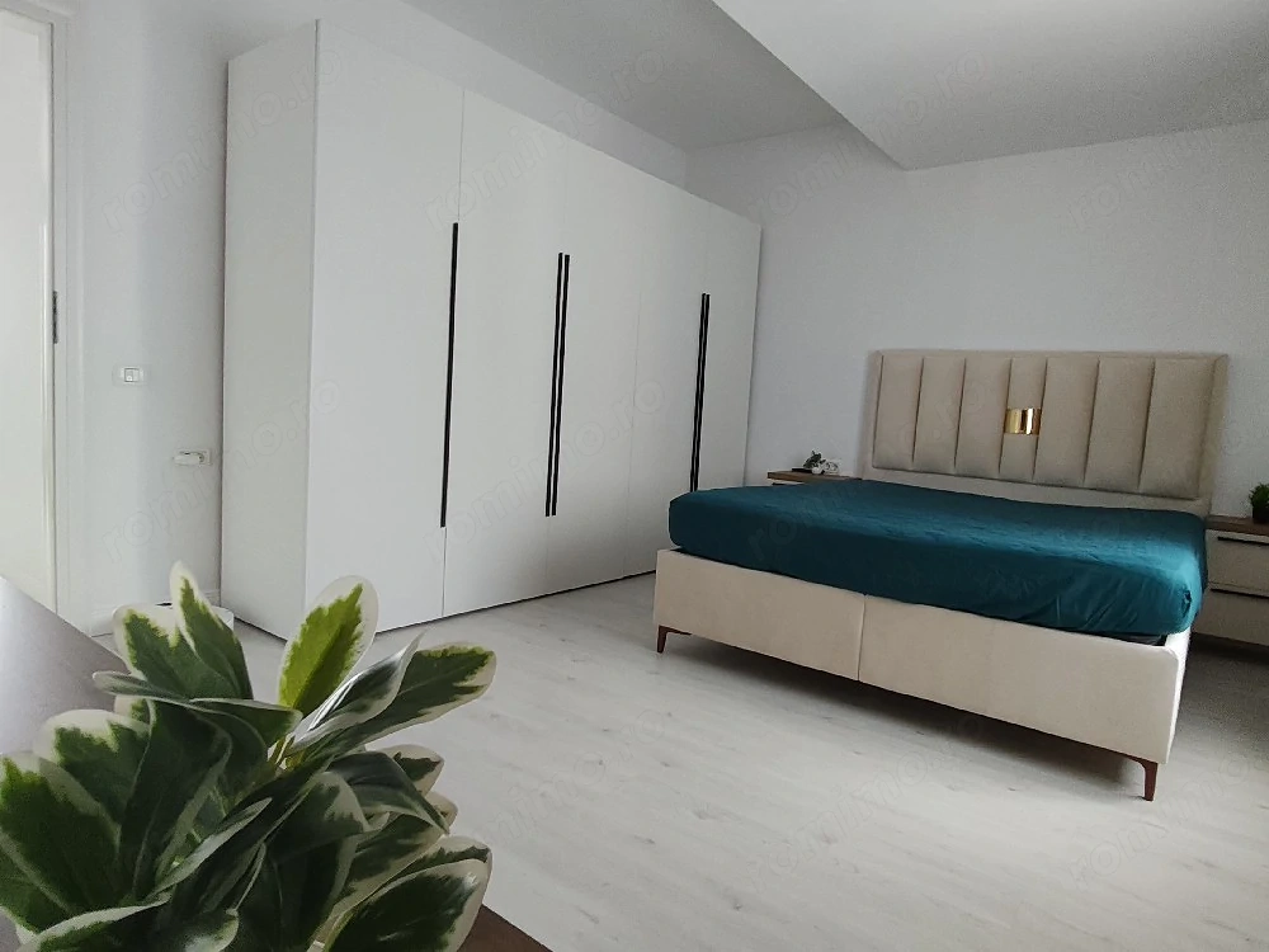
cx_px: 634
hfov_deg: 84.7
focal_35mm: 19
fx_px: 697
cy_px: 476
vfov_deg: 68.7
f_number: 2.2
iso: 320
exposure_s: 1/52.1
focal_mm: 1.67
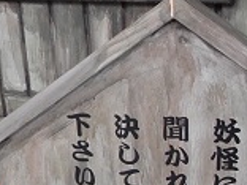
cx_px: 171
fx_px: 450
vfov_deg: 22.3
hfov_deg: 30.4
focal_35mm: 63
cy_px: 190
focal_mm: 4.2
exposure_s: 1/250
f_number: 3
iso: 250
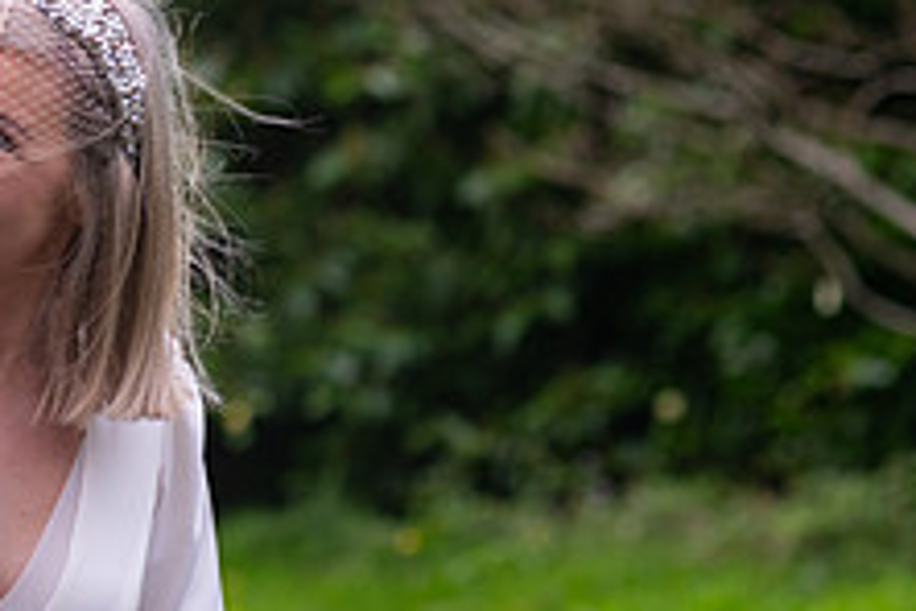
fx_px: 7989
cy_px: 431
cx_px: -103
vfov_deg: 4.4
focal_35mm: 314
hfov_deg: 6.5
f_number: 3.5
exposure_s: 1/160
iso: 125
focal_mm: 120
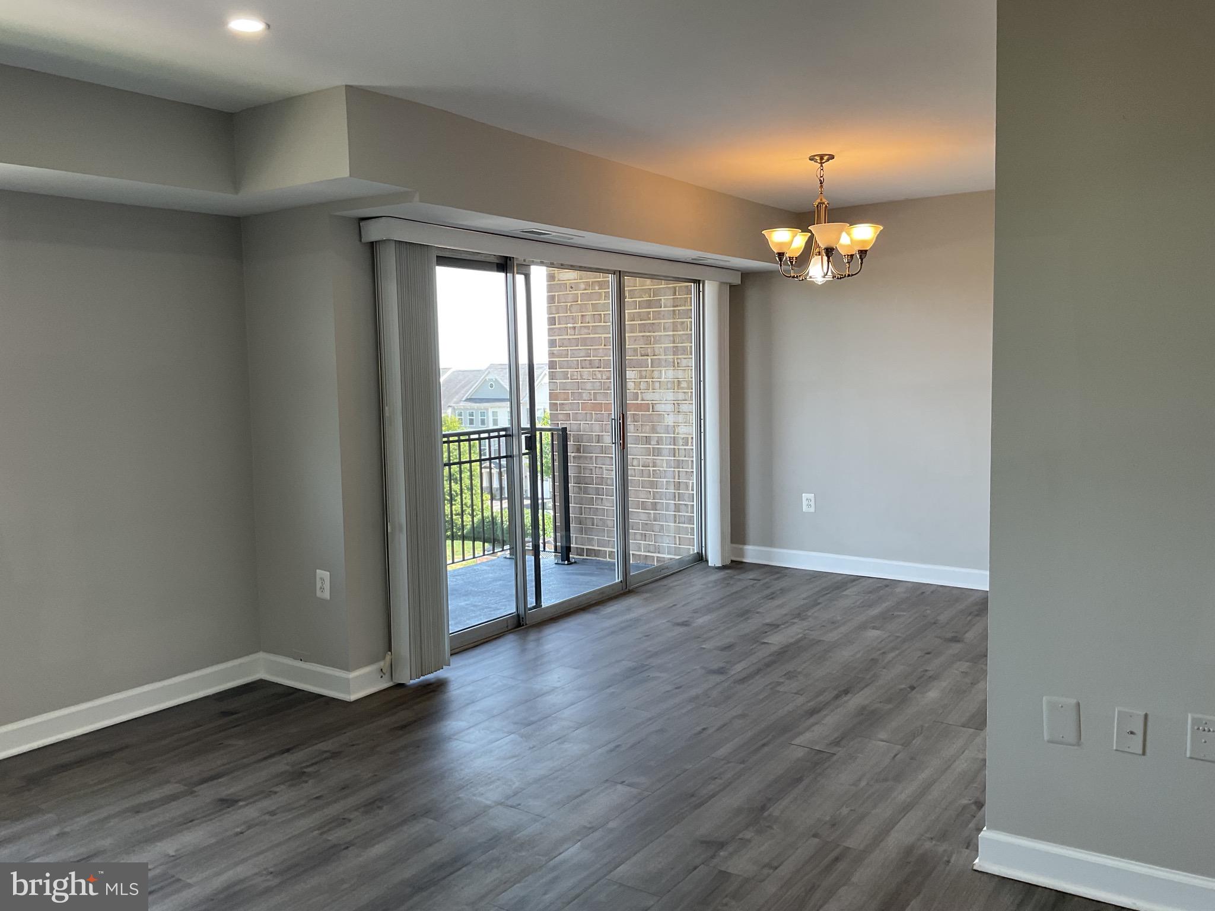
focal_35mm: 29
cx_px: 608
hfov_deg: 61.7
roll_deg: +1.4
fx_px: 1018
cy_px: 456
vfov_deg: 48.2
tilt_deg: -6.9
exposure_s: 1/120
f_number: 1.8
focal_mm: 3
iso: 40
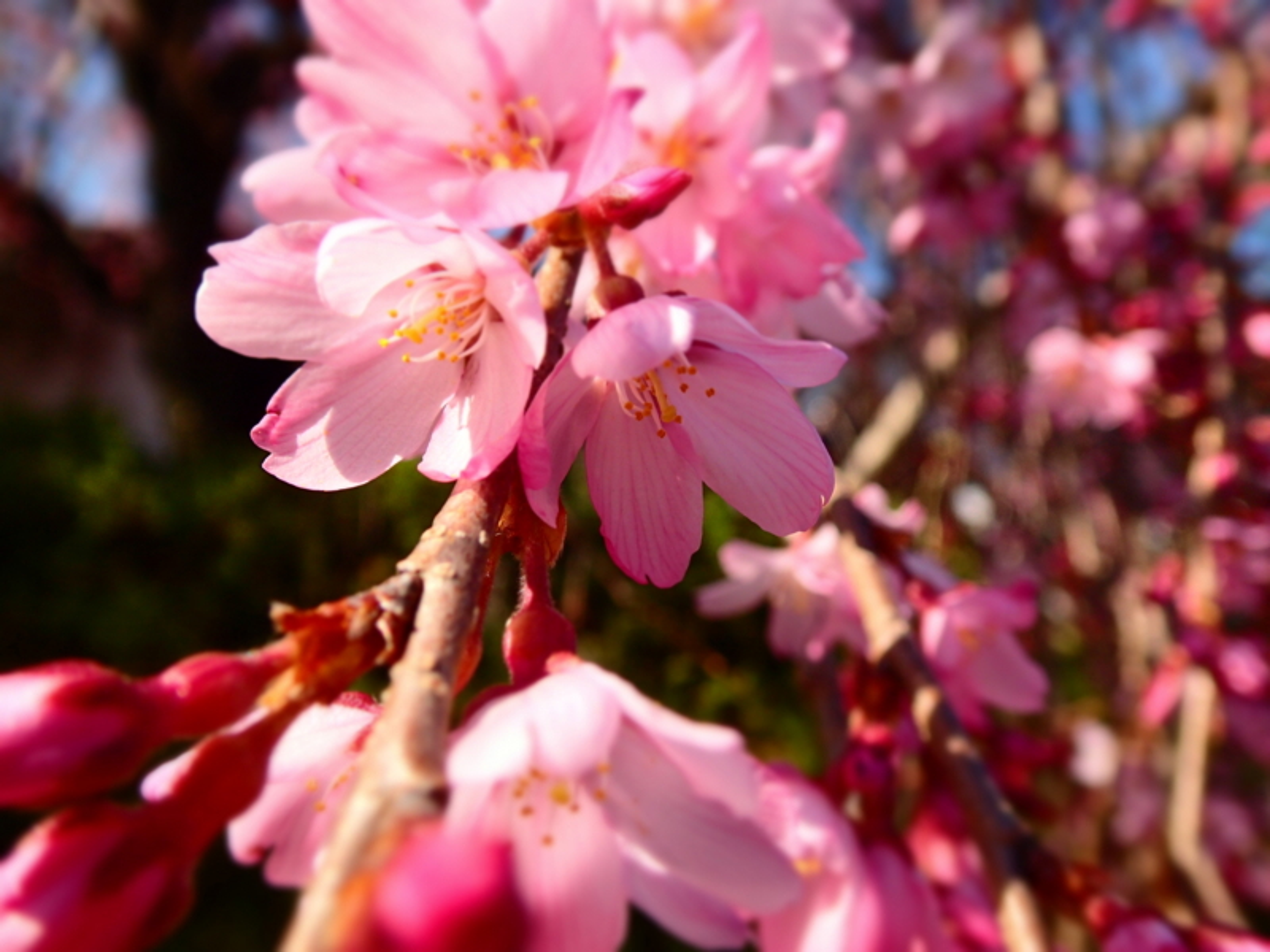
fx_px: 1101
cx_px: 635
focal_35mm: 30
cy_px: 476
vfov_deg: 46.8
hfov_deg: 60.0
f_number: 3.2
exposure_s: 1/800
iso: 100
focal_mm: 5.5
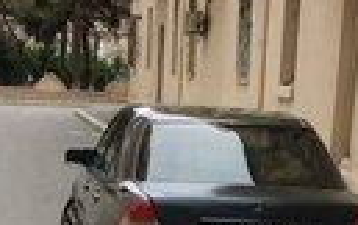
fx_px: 1153
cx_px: 172
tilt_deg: -16.4
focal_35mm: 118
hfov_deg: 17.7
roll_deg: -2.6
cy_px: 439
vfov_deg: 10.3
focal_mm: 4.15
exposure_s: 1/33
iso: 100
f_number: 2.2
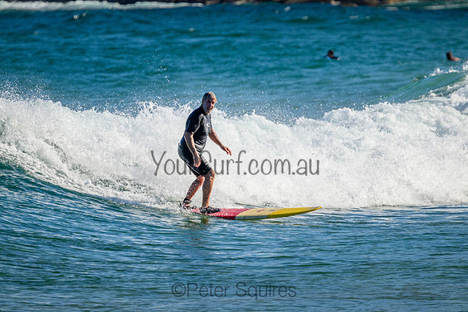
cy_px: 156
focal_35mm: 800
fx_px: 10402
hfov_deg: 2.6
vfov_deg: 1.7
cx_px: 234
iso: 560
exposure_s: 1/2000
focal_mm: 800
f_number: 11
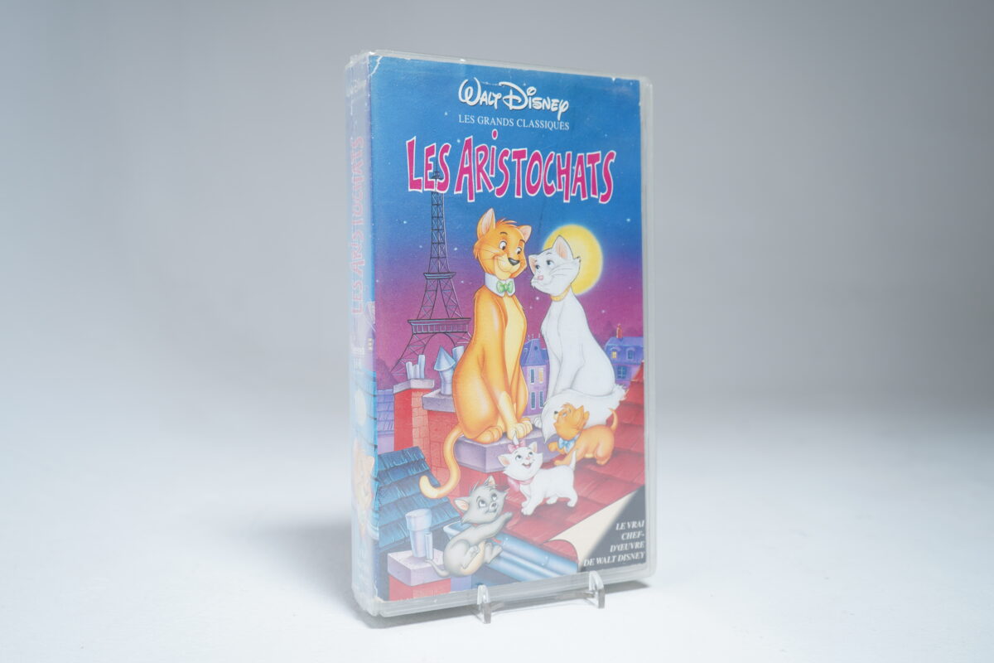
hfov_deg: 57.2
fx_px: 911
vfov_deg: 40.0
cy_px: 332
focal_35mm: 33
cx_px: 497
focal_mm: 33
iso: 160
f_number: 5.6
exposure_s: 1/3
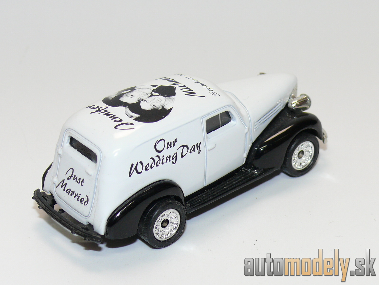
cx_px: 190
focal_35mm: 103
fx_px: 1128
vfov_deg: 14.4
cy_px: 142
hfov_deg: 19.1
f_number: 4
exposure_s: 1/30
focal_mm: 13.6
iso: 100
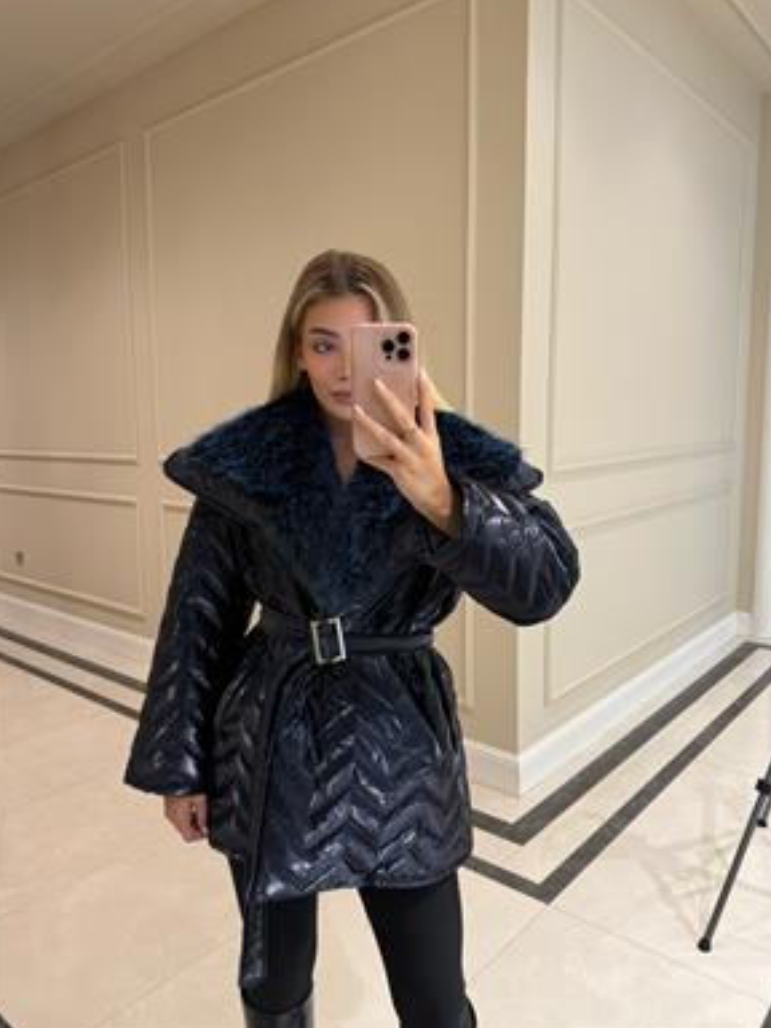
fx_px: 742
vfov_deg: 69.4
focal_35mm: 25
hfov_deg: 54.9
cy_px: 506
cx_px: 388
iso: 125
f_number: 1.78
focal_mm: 6.76
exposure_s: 1/50
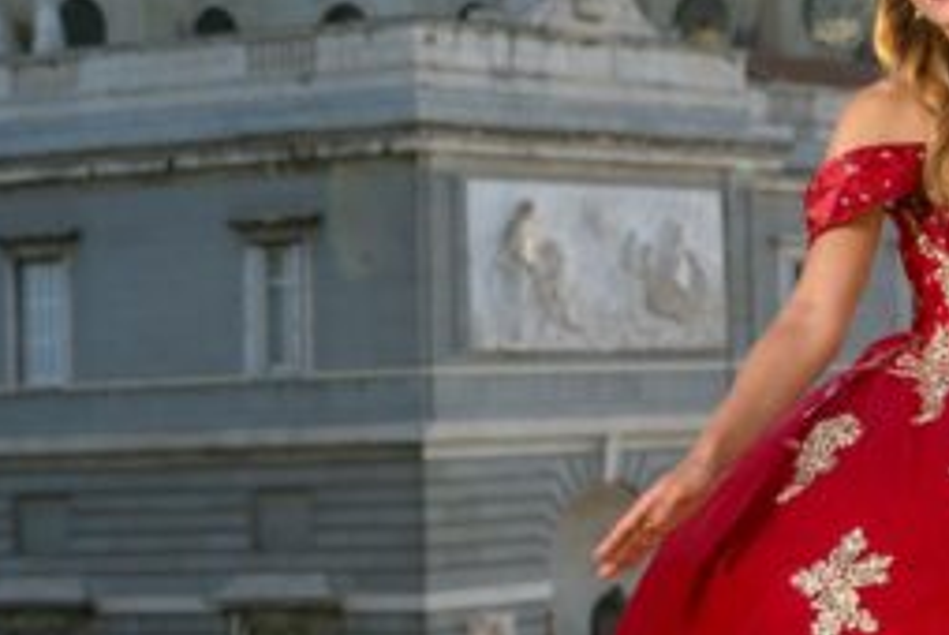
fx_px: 3932
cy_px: 121
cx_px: 1214
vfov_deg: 9.2
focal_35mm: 149
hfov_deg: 13.3
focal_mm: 37
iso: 80
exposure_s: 1/200
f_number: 3.5
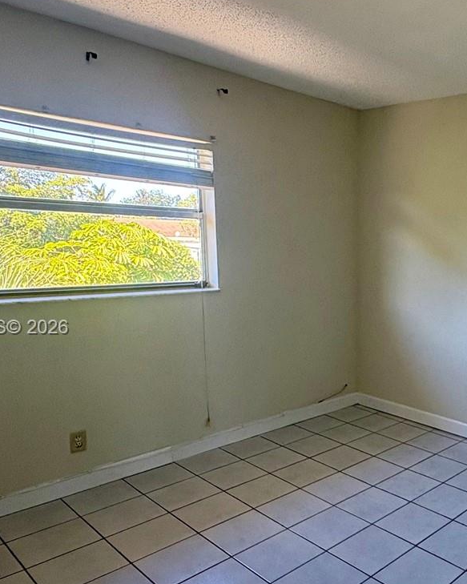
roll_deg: -3.6
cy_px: 328
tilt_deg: -9.5
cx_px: 460
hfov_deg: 42.4
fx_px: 518
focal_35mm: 30
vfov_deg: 58.6
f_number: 2.2
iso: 160
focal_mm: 2.22
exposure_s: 1/120
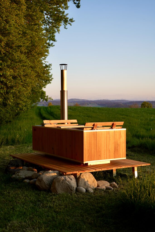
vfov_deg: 40.3
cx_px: 78
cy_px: 116
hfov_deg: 27.5
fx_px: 316
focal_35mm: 49
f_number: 5
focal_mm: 49
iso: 100
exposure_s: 1/80
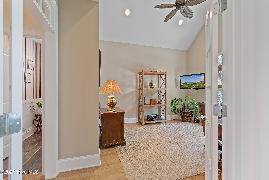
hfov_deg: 100.4
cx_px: 134
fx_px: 112
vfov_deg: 77.3
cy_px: 90
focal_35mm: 15
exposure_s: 1/1.67
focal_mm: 10
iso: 100
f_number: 4.5
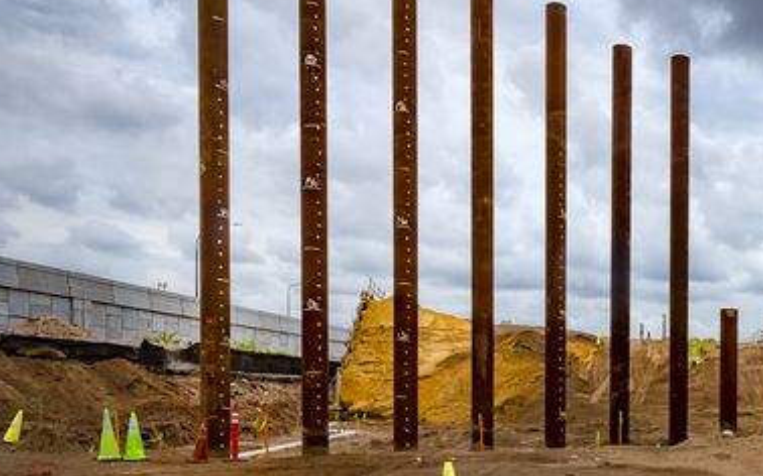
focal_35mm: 41
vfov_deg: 30.5
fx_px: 852
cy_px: 377
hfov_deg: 43.3
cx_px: 711
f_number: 16
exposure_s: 1/200
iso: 200
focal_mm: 19
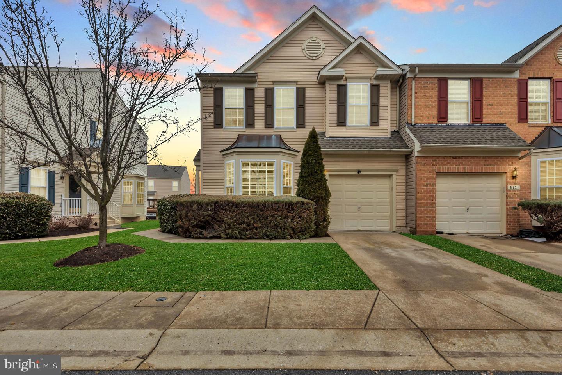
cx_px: 281
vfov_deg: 73.8
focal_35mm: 16
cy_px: 188
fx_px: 250
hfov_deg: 96.7
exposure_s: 1/125
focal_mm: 16
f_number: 9
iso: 250
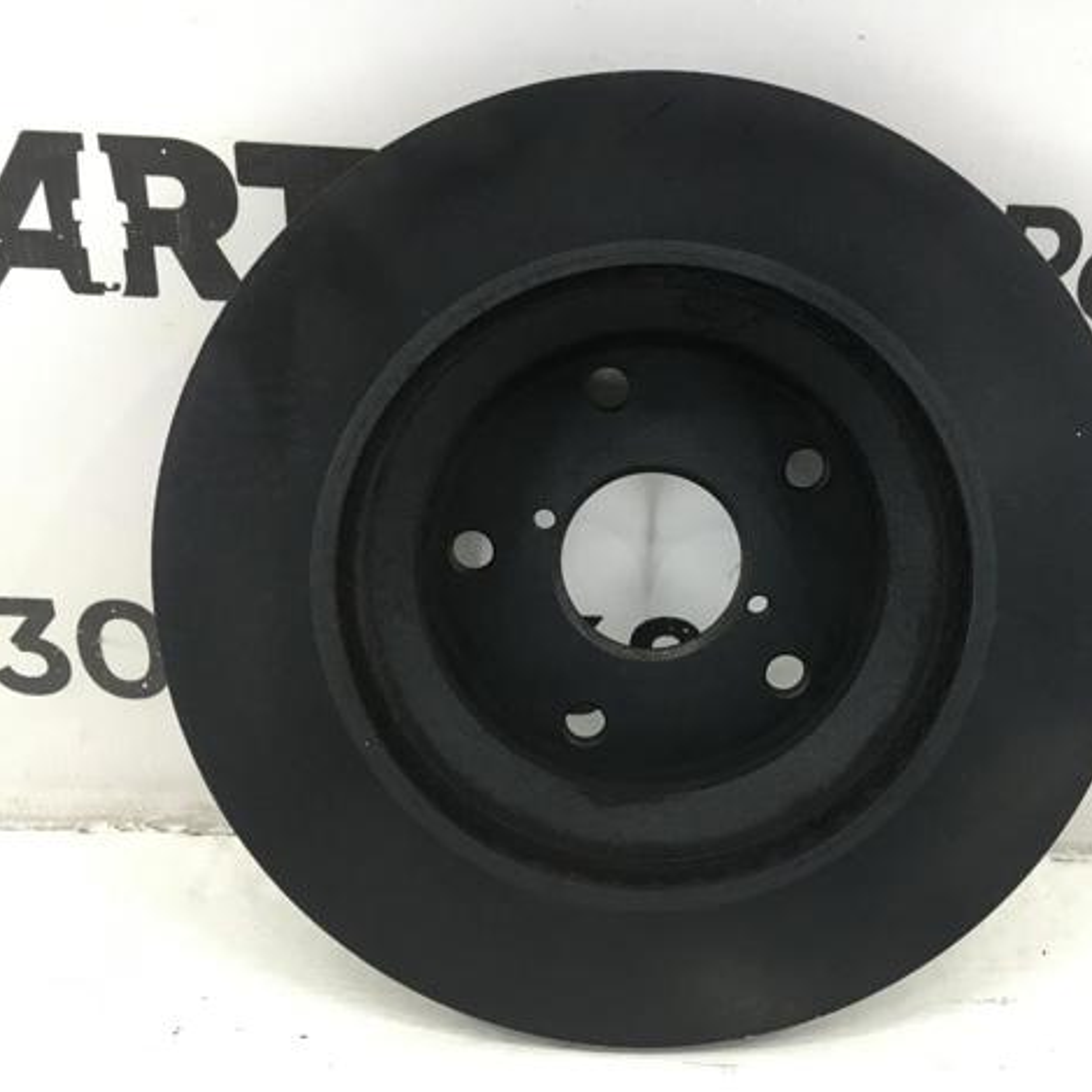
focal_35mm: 35
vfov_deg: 47.2
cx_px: 664
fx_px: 1249
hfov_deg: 46.9
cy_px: 549
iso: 50
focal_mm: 4.15
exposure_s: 1/33
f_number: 2.2
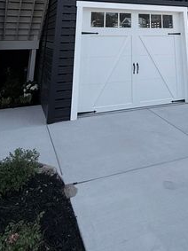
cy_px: -33
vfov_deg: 42.0
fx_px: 239
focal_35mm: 33
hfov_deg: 42.3
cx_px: 128
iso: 64
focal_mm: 2.22
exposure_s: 1/1795
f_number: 2.2
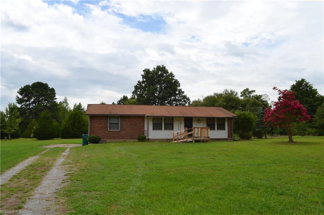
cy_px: 108
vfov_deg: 43.6
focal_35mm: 30
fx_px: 270
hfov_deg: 61.9
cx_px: 162
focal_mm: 20
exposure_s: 1/200
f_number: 10
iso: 100
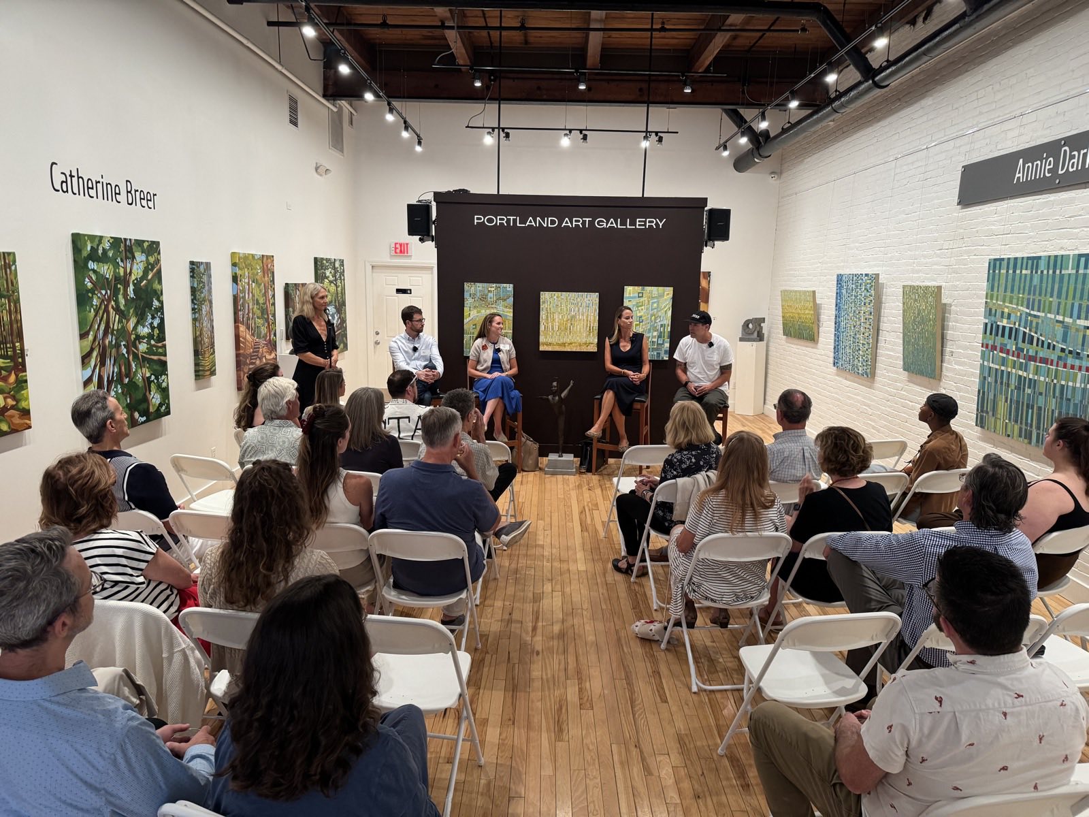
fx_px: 755
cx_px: 544
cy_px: 408
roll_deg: -0.4
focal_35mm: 24
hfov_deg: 71.6
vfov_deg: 56.8
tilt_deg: -9.4
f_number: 1.78
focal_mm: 6.76
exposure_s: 1/60
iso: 250
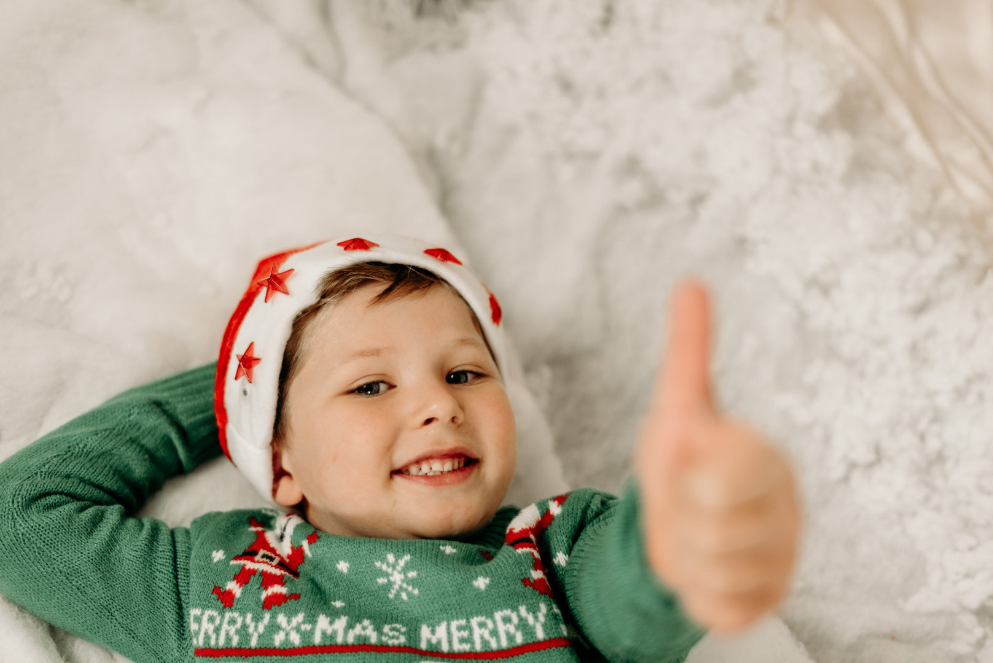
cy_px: 332
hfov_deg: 39.6
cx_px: 496
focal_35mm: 50
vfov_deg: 27.0
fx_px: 1380
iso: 250
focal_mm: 50
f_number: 1.8
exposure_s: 1/125
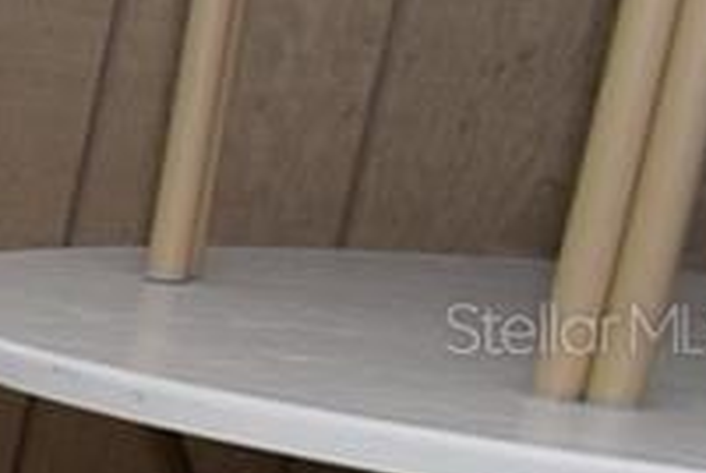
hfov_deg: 8.4
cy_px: 327
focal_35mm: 120
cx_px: -2065
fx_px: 2357
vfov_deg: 11.4
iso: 180
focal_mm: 10
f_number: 5
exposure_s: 1/200
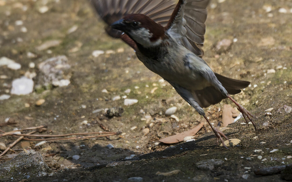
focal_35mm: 787
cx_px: 161
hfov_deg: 2.7
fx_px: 6263
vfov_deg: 1.7
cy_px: 79
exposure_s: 1/1600
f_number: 4
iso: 160
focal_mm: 200
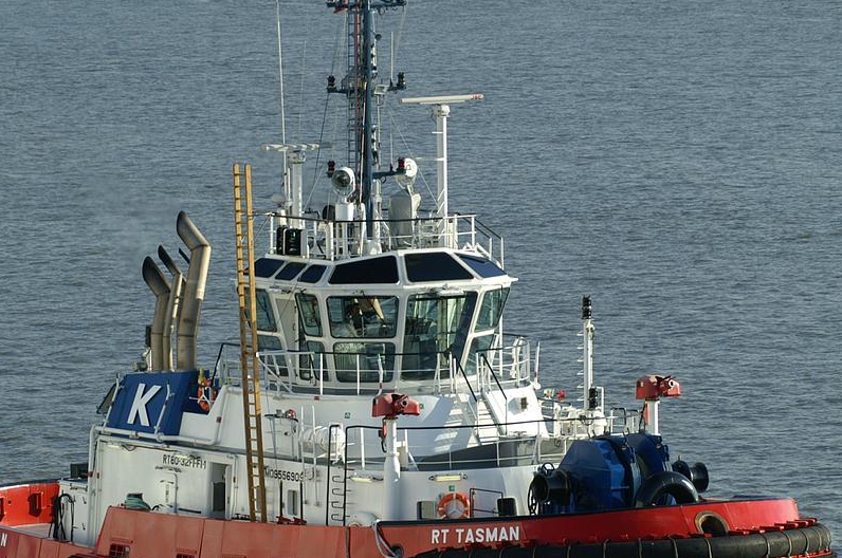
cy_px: 294
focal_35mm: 326
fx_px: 7608
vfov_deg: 4.2
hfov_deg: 6.3
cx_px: 425
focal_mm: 135
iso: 100
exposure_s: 1/320
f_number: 6.3
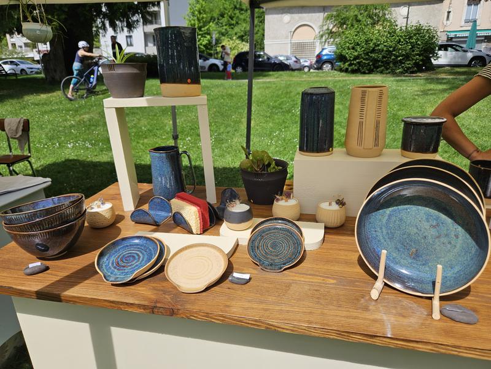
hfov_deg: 73.9
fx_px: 326
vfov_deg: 58.9
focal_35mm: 23
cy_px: 184
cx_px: 246
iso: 25
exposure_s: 1/1978
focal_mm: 5.4
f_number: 1.8
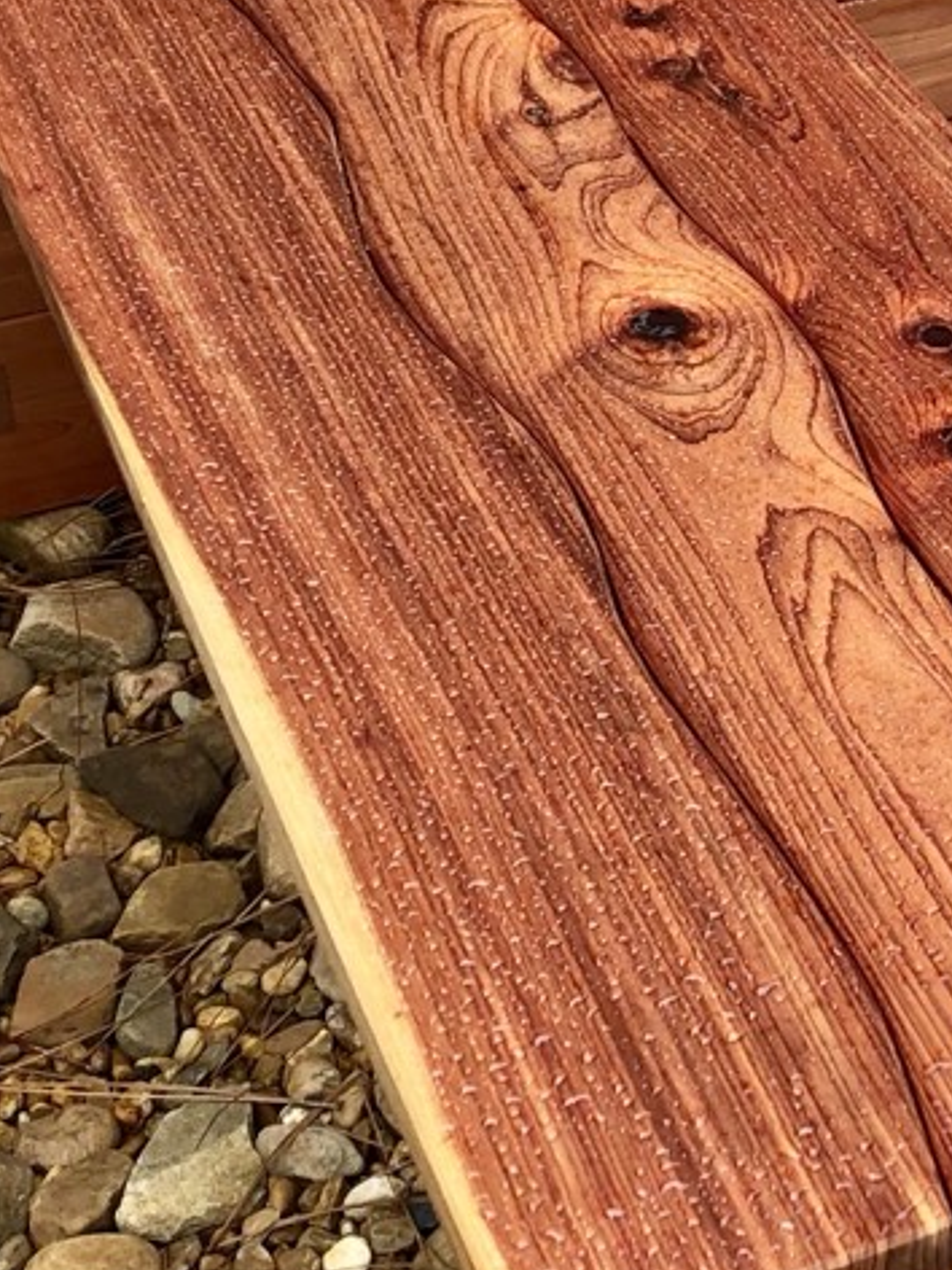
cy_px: 223
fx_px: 3264
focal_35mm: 89
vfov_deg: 21.7
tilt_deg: -30.2
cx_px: 1120
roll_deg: -1.6
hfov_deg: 16.0
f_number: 1.8
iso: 25
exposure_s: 1/120
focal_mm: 4
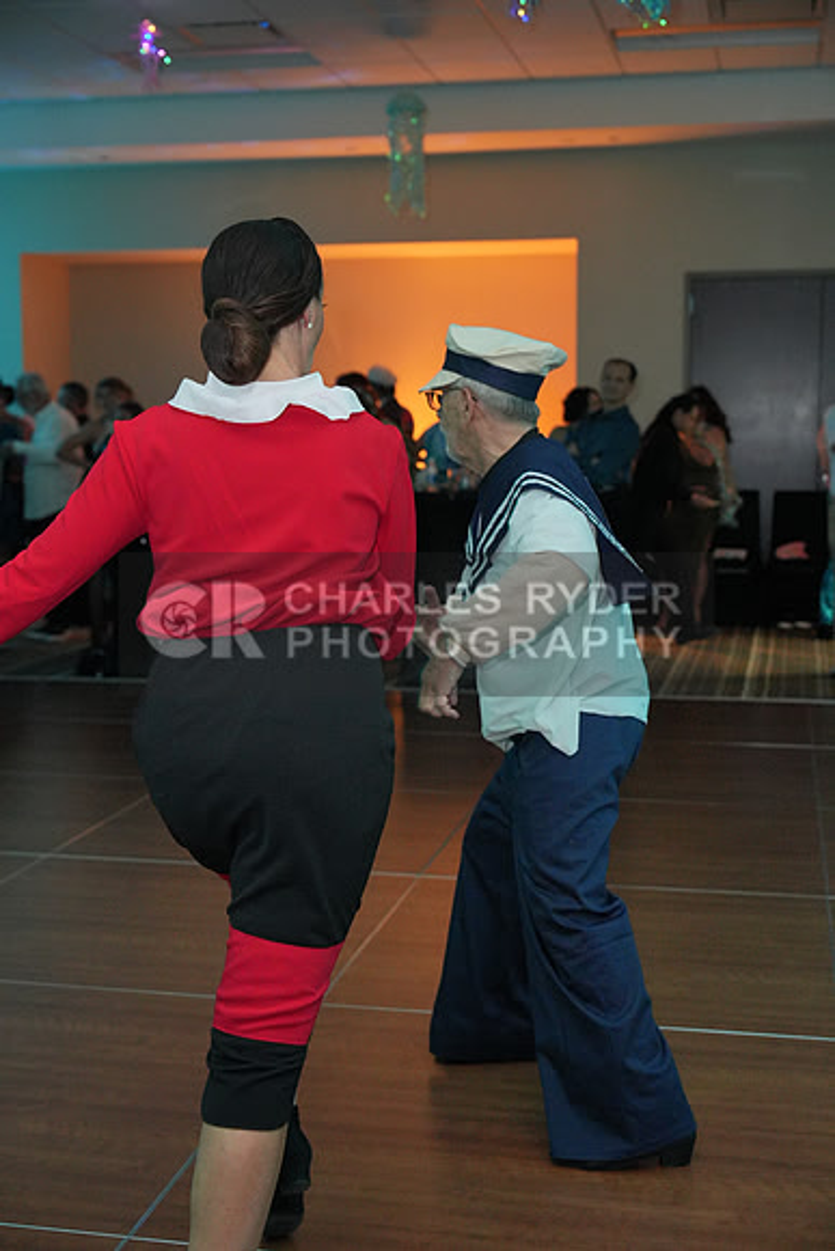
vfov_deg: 40.3
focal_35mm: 49
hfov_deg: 27.5
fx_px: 1704
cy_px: 626
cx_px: 418
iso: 4000
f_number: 4
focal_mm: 49
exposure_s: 1/200
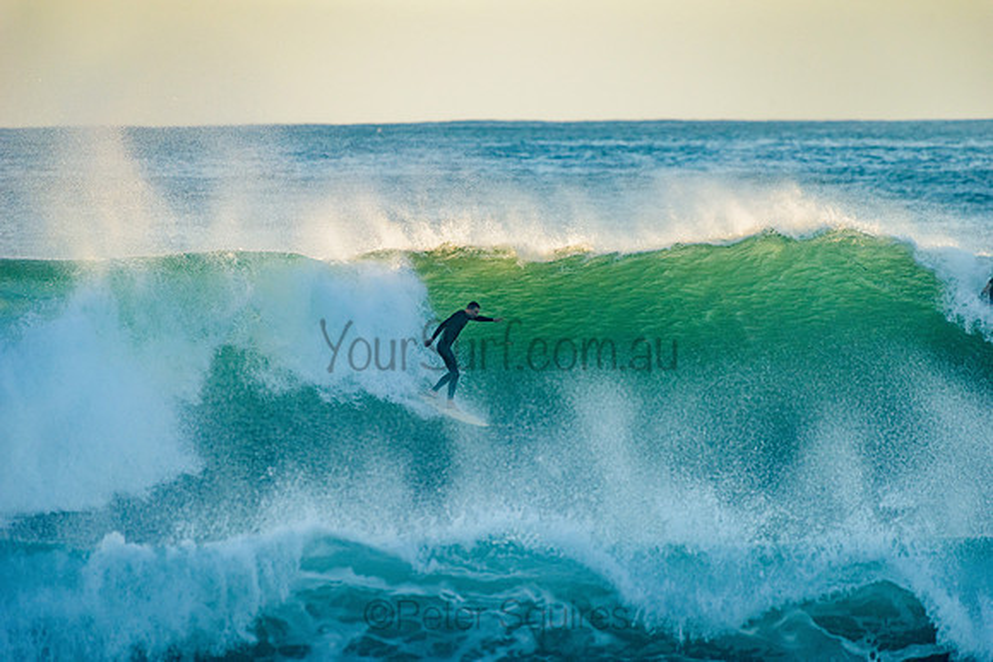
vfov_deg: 2.8
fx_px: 13794
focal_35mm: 500
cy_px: 331
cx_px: 496
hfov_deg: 4.1
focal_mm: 500
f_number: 5.6
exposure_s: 1/1600
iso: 560
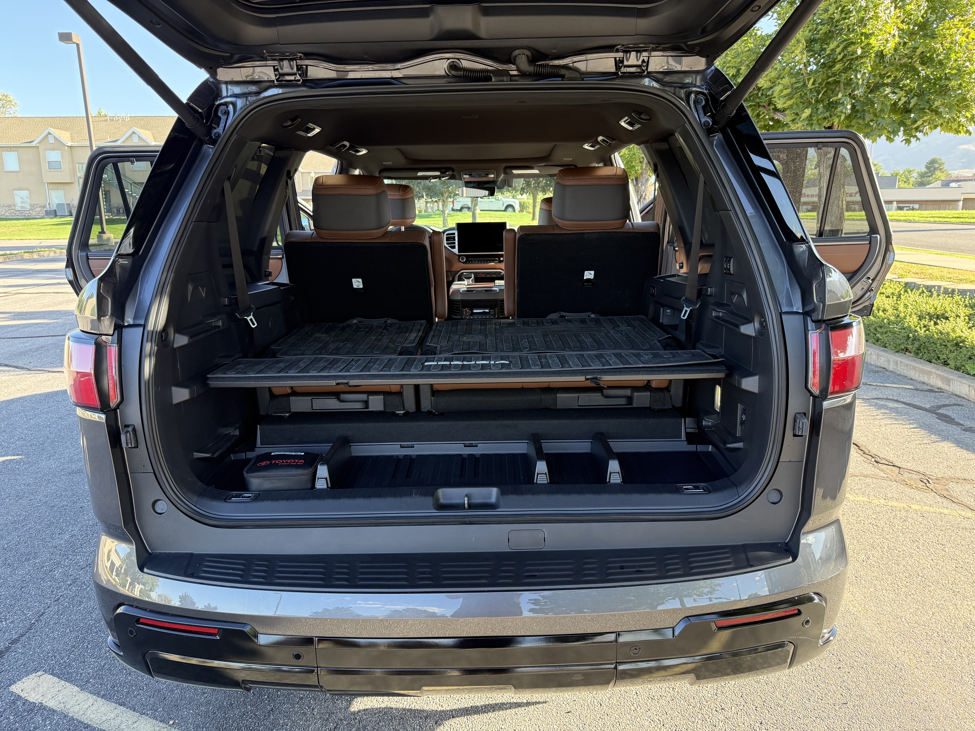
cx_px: 488
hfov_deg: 71.6
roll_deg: -1.0
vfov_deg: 56.8
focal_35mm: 24
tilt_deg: -10.4
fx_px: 676
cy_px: 366
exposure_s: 1/240
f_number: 1.78
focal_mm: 6.76
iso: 200
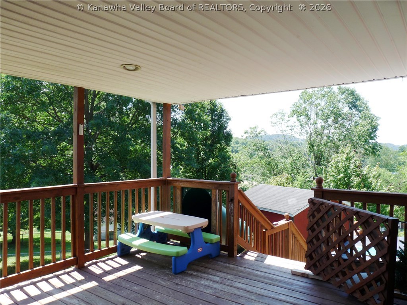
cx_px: 204
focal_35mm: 27
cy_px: 152
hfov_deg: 65.3
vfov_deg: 51.4
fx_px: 317
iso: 100
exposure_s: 1/160
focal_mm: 4.8
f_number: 4
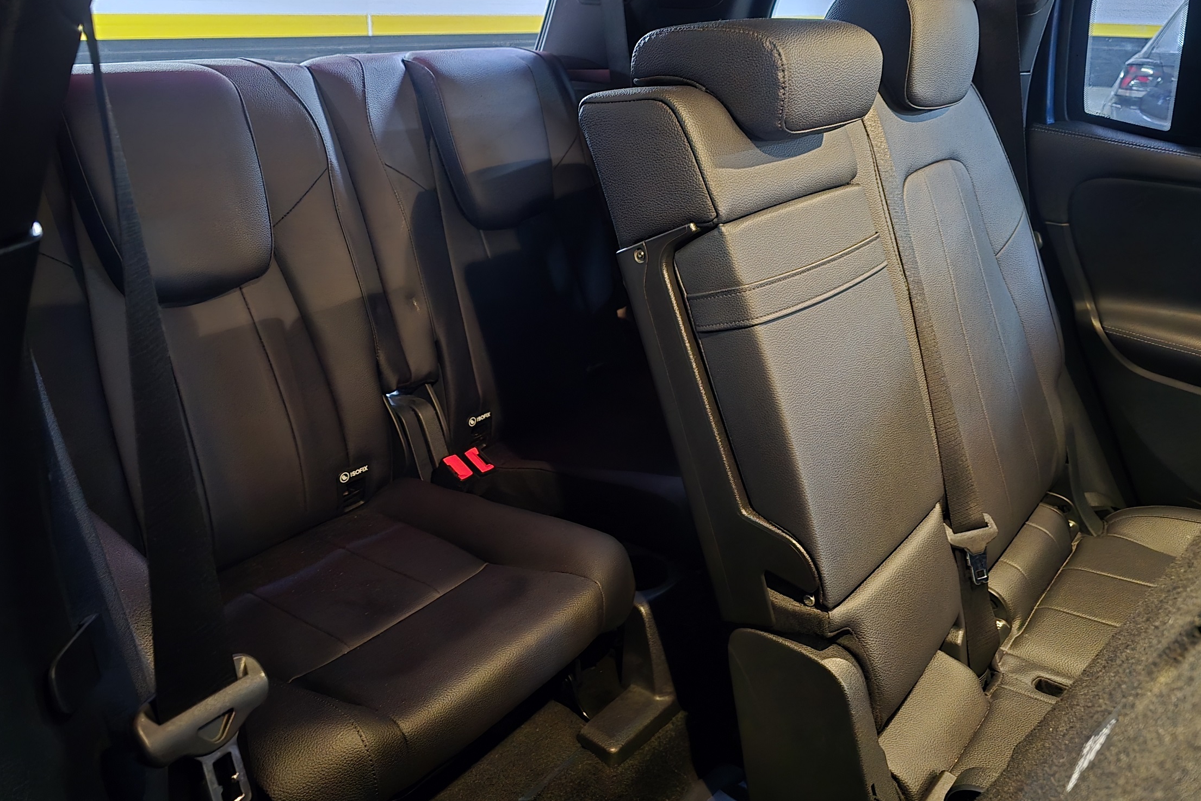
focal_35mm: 26
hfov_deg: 69.4
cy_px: 334
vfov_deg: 49.3
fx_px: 867
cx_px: 587
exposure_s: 1/10.9
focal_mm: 6.3
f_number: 1.7
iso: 3200
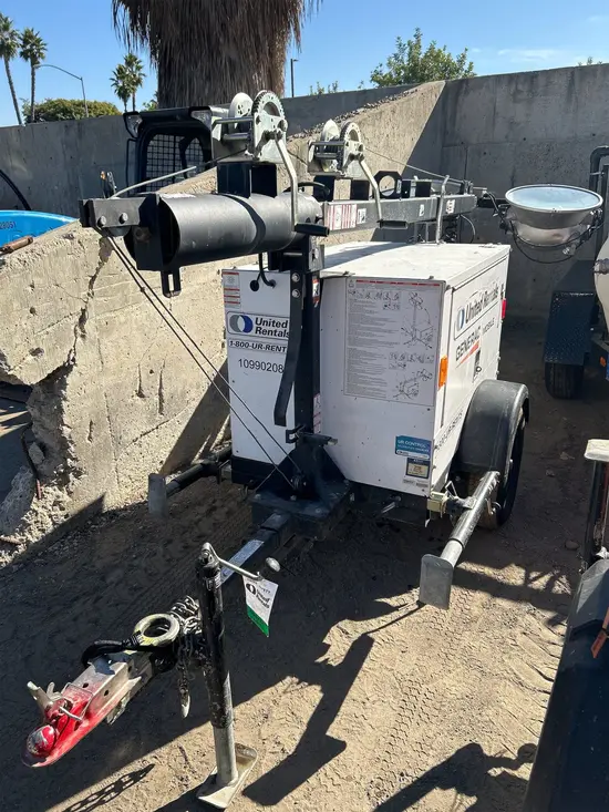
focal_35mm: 26
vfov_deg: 67.3
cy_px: 406
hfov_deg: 53.1
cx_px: 304
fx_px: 610
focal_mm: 5.7
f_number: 1.5
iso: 50
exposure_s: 1/2695
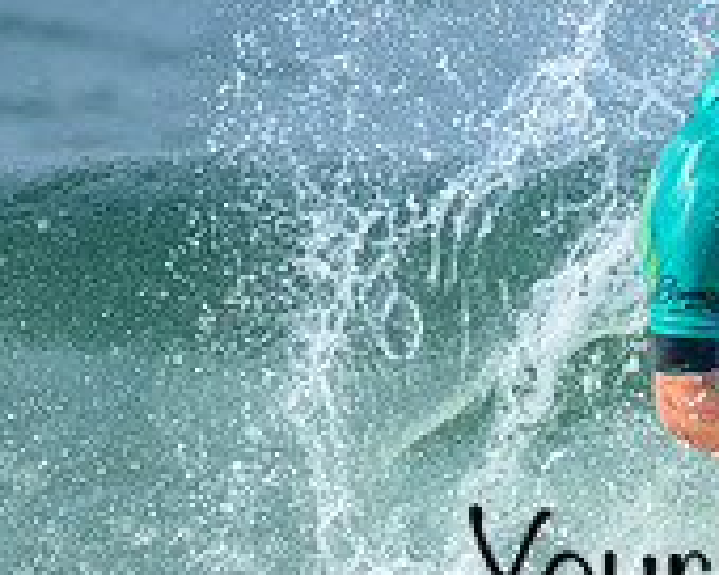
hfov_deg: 0.6
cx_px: 821
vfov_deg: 0.4
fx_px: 74777
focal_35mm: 3514
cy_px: 399
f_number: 6.3
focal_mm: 800
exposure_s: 1/2000
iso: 320
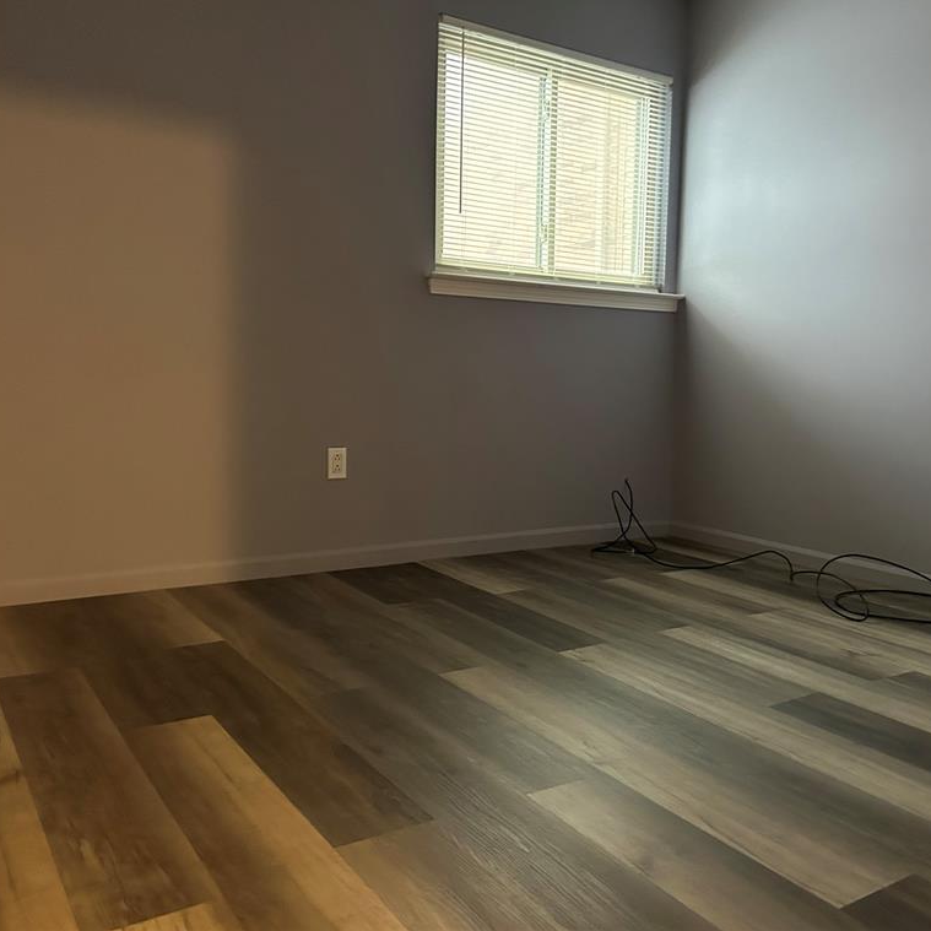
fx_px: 943
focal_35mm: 31
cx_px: 556
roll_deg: -0.8
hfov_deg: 52.2
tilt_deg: -4.3
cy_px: 461
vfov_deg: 52.5
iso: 640
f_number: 1.5
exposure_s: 1/40
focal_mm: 5.7
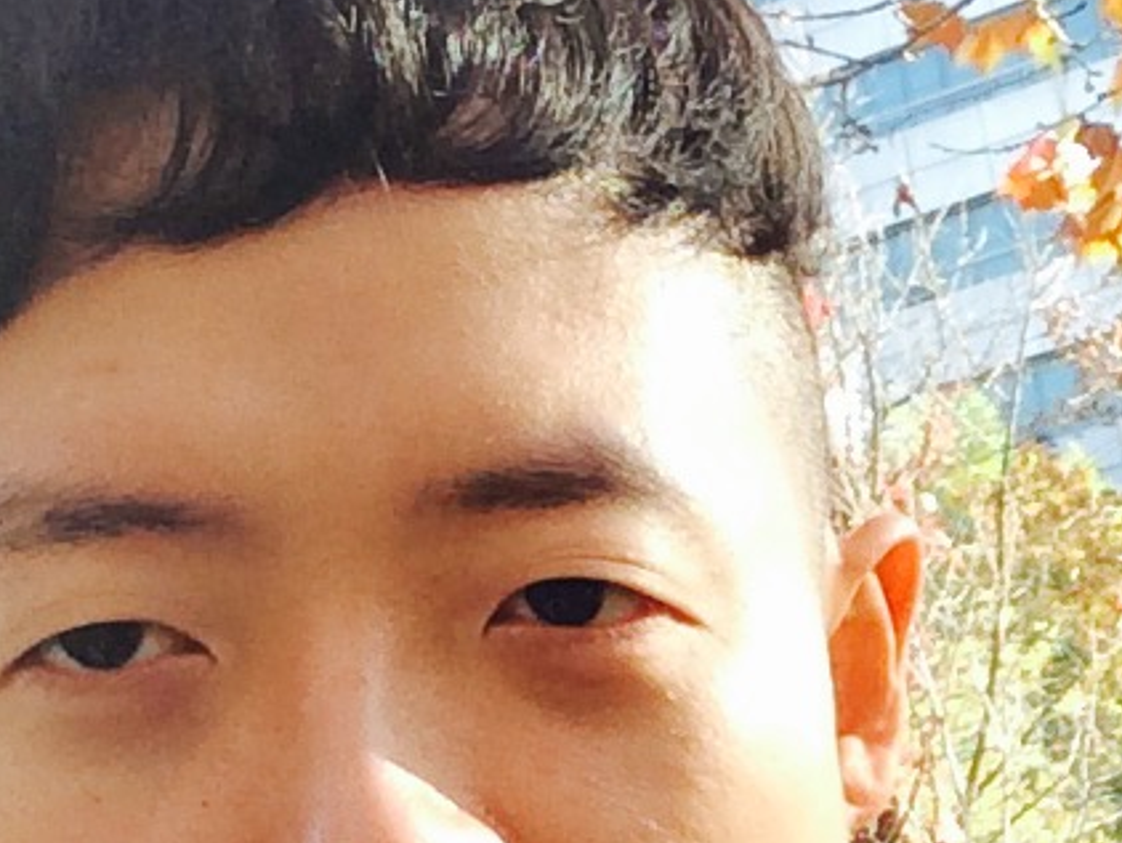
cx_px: 1521
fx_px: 3049
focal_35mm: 94
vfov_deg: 15.1
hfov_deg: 19.1
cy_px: 1064
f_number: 2.4
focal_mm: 2.15
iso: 50
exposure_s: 1/169
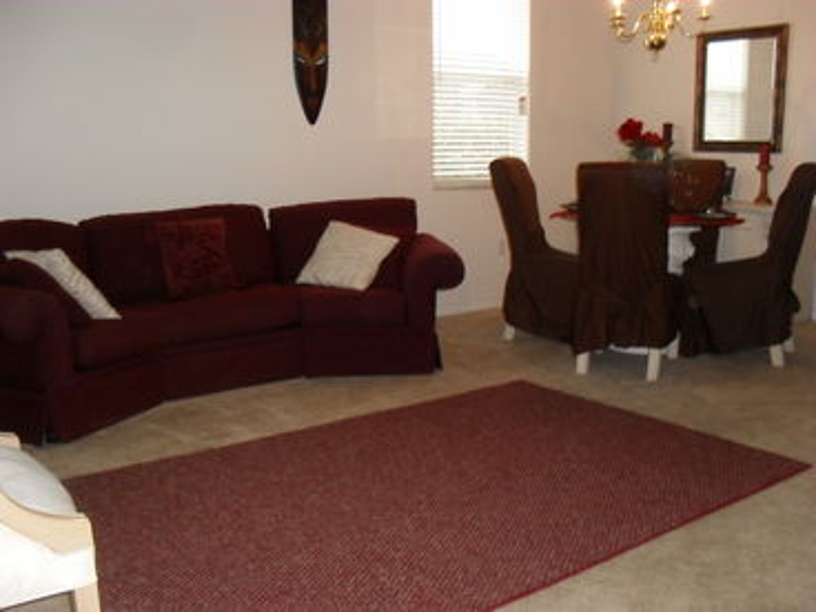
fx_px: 825
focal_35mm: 35
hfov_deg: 52.6
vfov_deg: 40.7
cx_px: 408
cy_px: 306
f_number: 3.2
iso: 240
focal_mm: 6.3
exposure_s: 1/45
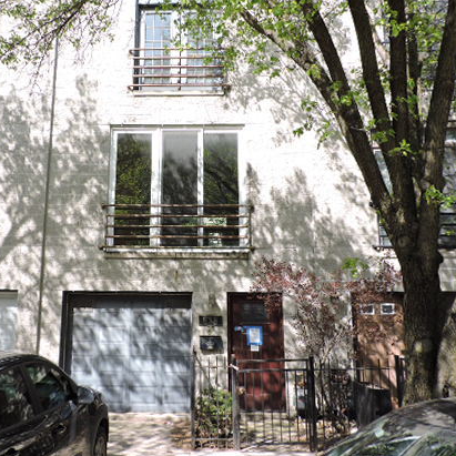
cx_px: 182
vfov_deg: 49.6
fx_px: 492
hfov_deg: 49.4
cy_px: 202
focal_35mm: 33
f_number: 3
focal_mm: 4.3
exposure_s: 1/400
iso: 100
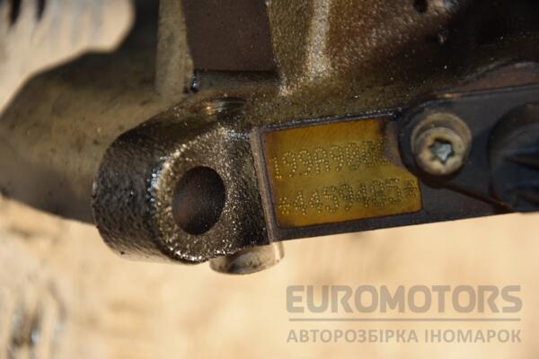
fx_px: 2358
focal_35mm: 158
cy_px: 180
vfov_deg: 8.7
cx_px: 270
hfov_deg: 13.0
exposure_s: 1/100
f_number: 5.6
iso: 800
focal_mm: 105
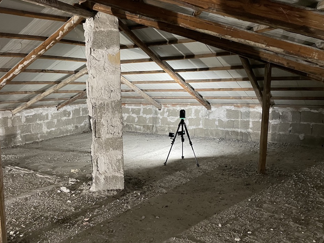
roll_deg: +1.7
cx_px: 125
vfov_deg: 43.0
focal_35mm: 33
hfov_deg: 54.8
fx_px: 309
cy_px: 122
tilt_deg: -7.4
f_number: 1.6
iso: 500
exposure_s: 1/25
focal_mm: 4.2
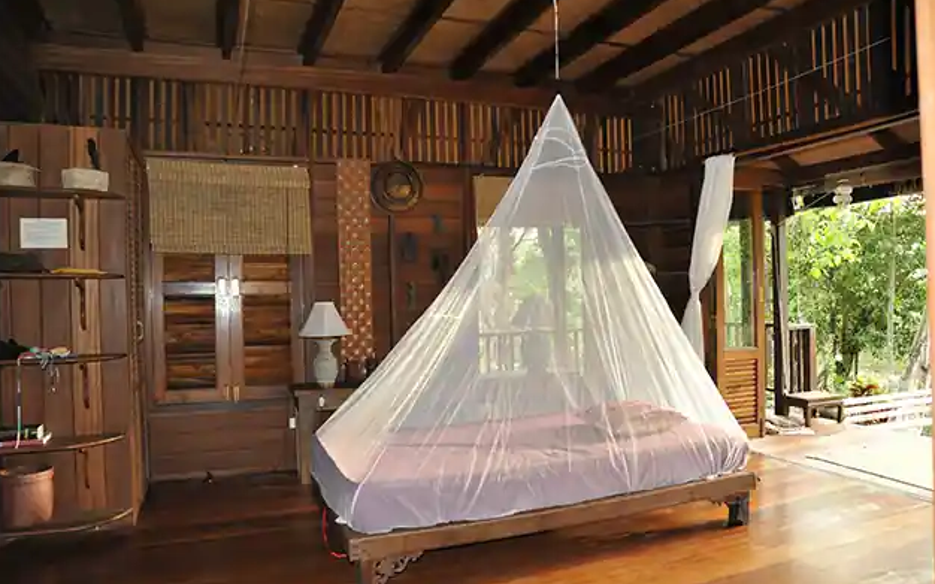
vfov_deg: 49.2
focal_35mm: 25
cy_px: 306
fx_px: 637
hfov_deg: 72.6
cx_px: 472
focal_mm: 24
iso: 3200
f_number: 7.1
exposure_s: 1/80
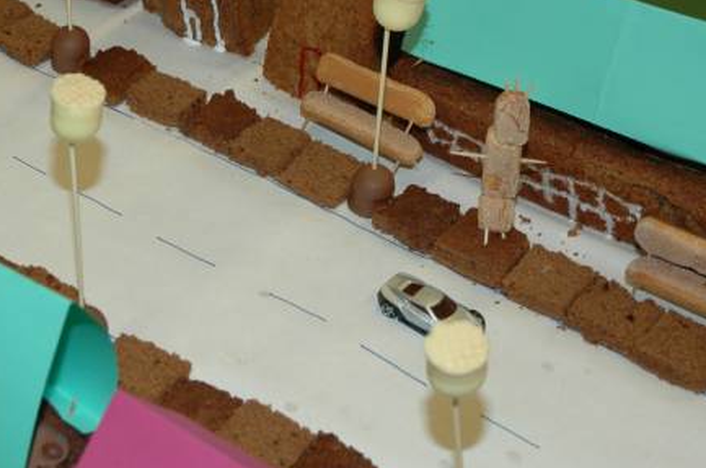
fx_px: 1682
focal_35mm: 86
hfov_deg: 23.5
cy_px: 81
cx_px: 189
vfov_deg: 15.7
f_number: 4
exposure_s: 1/60
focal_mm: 31
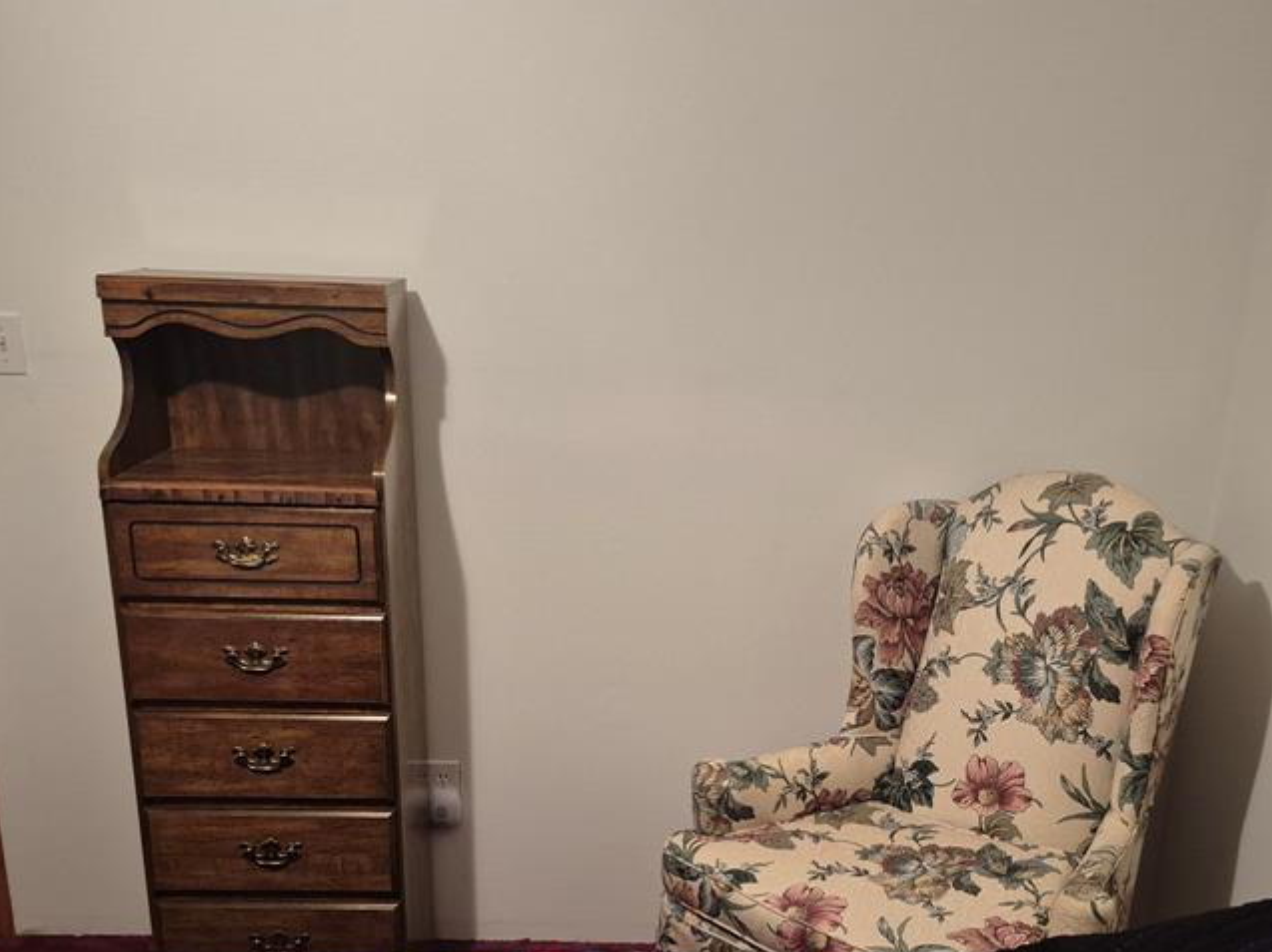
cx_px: 695
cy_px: 714
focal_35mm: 37
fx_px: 1359
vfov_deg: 37.7
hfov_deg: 50.1
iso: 800
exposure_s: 1/60
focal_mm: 5.4
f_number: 1.8
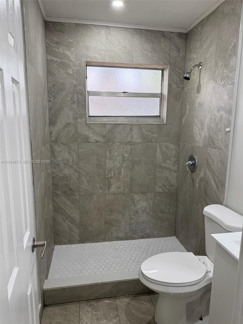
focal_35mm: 24
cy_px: 162
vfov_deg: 71.6
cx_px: 122
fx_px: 225
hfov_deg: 56.8
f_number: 1.78
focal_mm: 6.76
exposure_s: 1/120
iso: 160
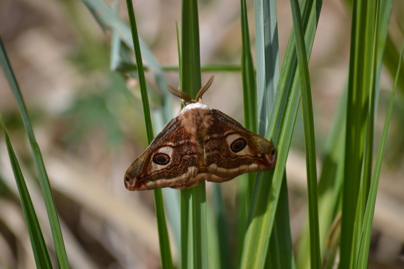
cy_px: 134
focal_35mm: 300
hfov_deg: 6.9
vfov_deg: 4.6
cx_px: 202
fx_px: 3366
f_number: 5.6
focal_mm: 200
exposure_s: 1/1600
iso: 400
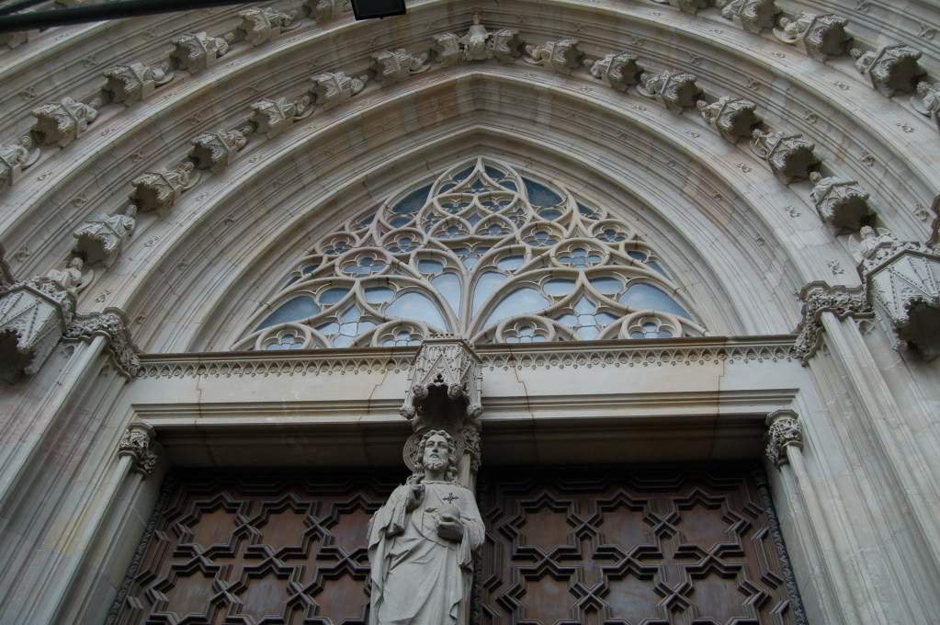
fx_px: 704
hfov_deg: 67.4
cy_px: 312
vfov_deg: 47.8
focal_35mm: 27
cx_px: 470
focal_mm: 18
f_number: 5.6
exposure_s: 1/125
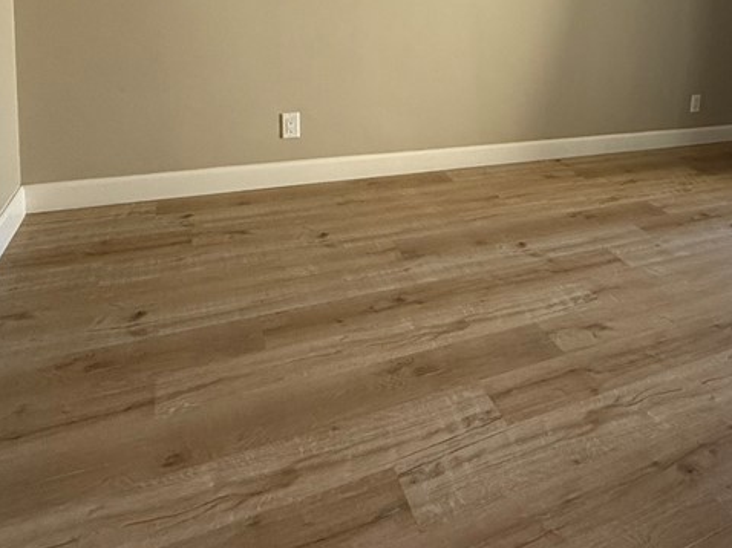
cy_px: 58
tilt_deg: -8.1
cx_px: 574
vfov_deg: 42.9
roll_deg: -4.2
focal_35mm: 30
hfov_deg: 56.1
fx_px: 634
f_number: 2.2
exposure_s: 1/120
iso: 320
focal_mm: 2.22
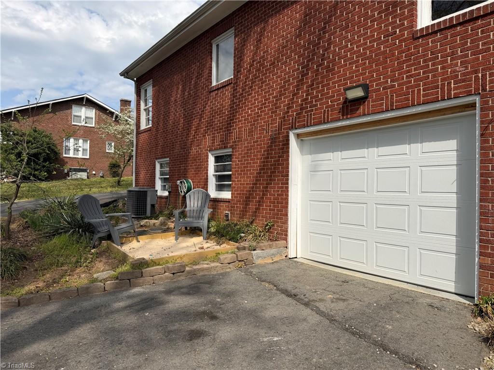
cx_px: 247
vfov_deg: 56.8
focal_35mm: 24
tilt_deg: +0.1
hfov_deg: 71.6
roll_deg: -0.8
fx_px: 343
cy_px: 185
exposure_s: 1/4405
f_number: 1.78
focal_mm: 6.76
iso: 80
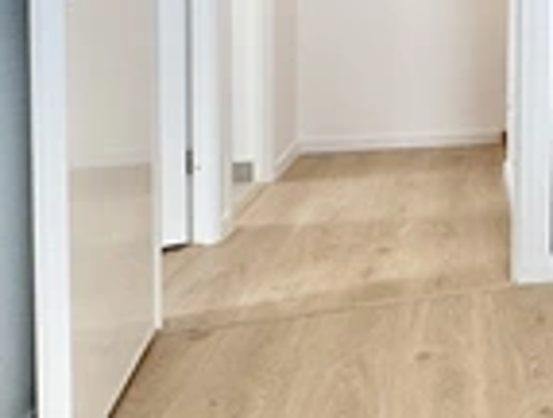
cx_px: 1027
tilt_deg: -2.2
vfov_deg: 27.2
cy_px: 46
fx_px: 833
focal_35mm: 52
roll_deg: -2.3
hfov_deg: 21.3
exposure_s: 1/100
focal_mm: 2.22
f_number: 2.2
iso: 80
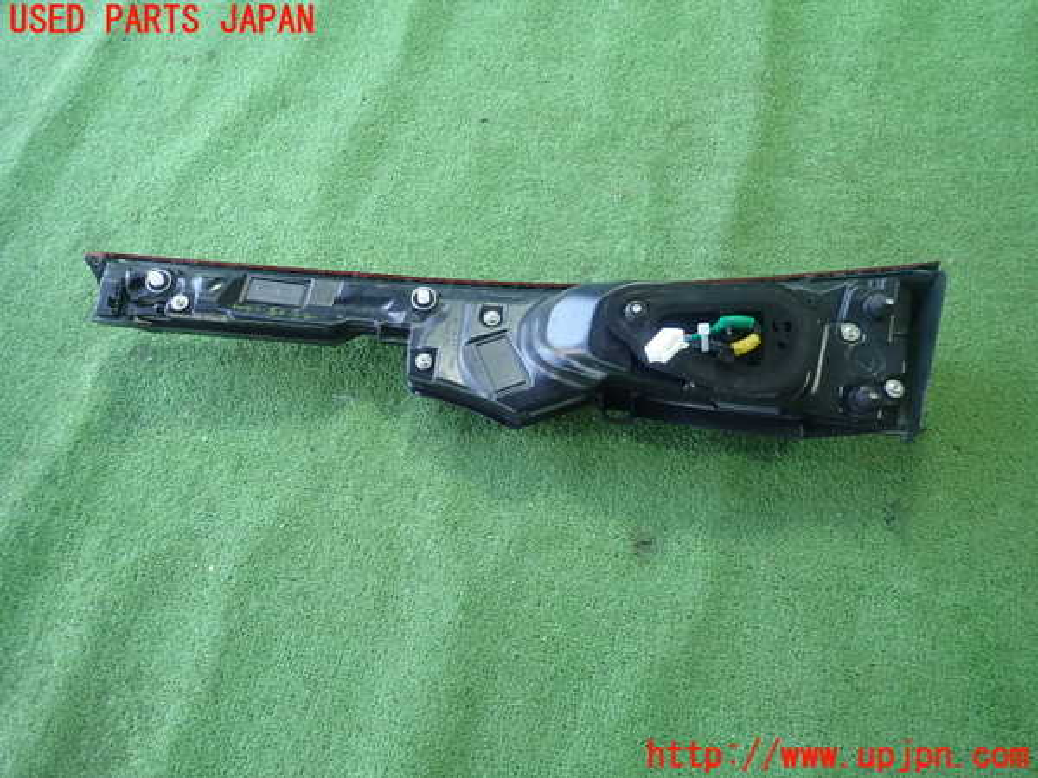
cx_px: 519
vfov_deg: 54.9
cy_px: 389
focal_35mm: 25
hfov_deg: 69.4
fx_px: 750
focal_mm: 4.5
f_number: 2
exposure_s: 1/60
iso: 200
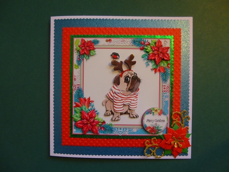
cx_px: 114
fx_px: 165
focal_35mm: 25
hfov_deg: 69.4
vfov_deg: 54.8
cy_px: 86
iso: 100
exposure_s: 1/60
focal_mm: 4.5
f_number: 3.1
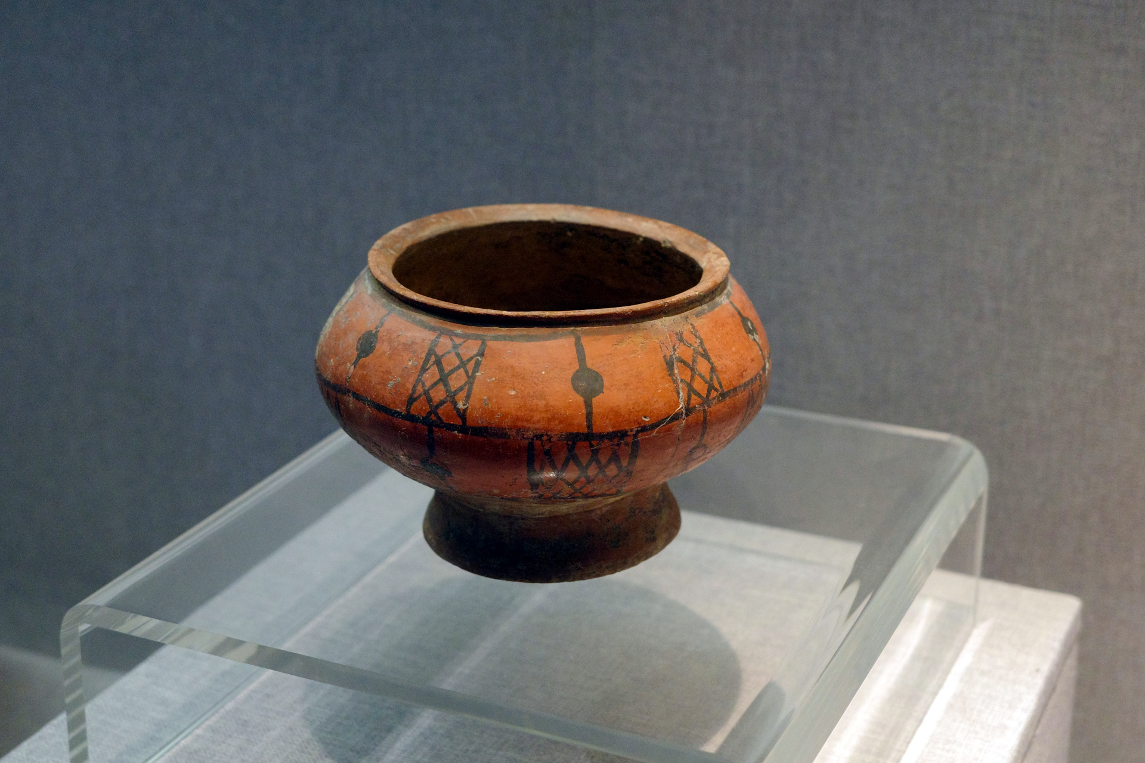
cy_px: 382
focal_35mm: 40
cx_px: 572
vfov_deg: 33.4
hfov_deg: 48.5
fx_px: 1272
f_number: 2.8
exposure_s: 1/40
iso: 2000
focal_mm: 26
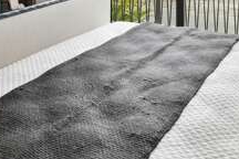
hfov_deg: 35.0
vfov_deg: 20.7
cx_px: 110
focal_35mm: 57
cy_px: -72
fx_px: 378
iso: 400
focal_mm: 10.5
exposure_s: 1/15
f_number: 4.5
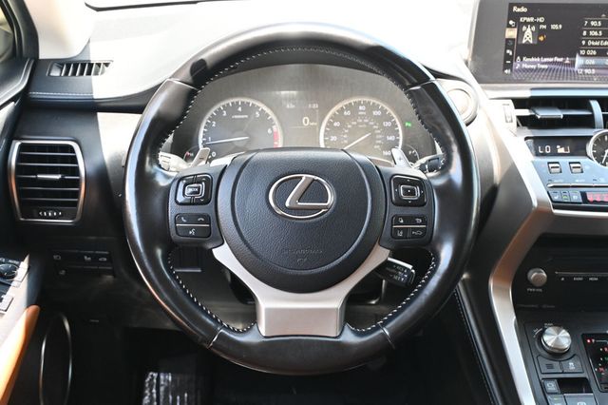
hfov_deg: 45.0
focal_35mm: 44
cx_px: 304
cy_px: 202
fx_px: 734
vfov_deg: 30.8
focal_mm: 29
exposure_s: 1/125
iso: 1250
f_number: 4.8
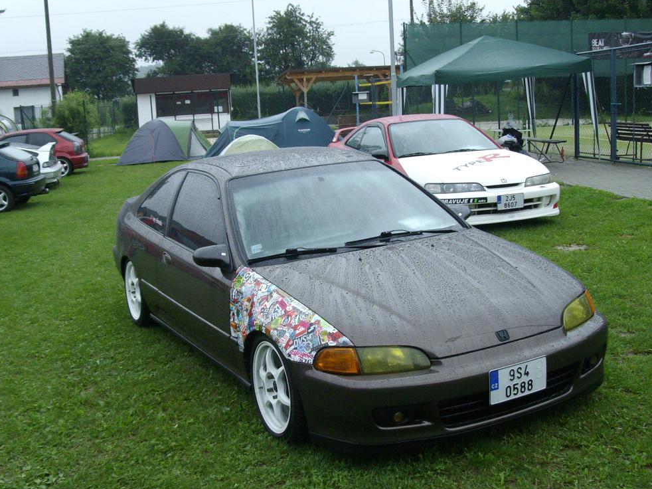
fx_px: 829
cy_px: 242
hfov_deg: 43.0
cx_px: 319
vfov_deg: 32.9
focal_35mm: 44
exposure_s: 1/200
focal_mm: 6
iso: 160
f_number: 2.7
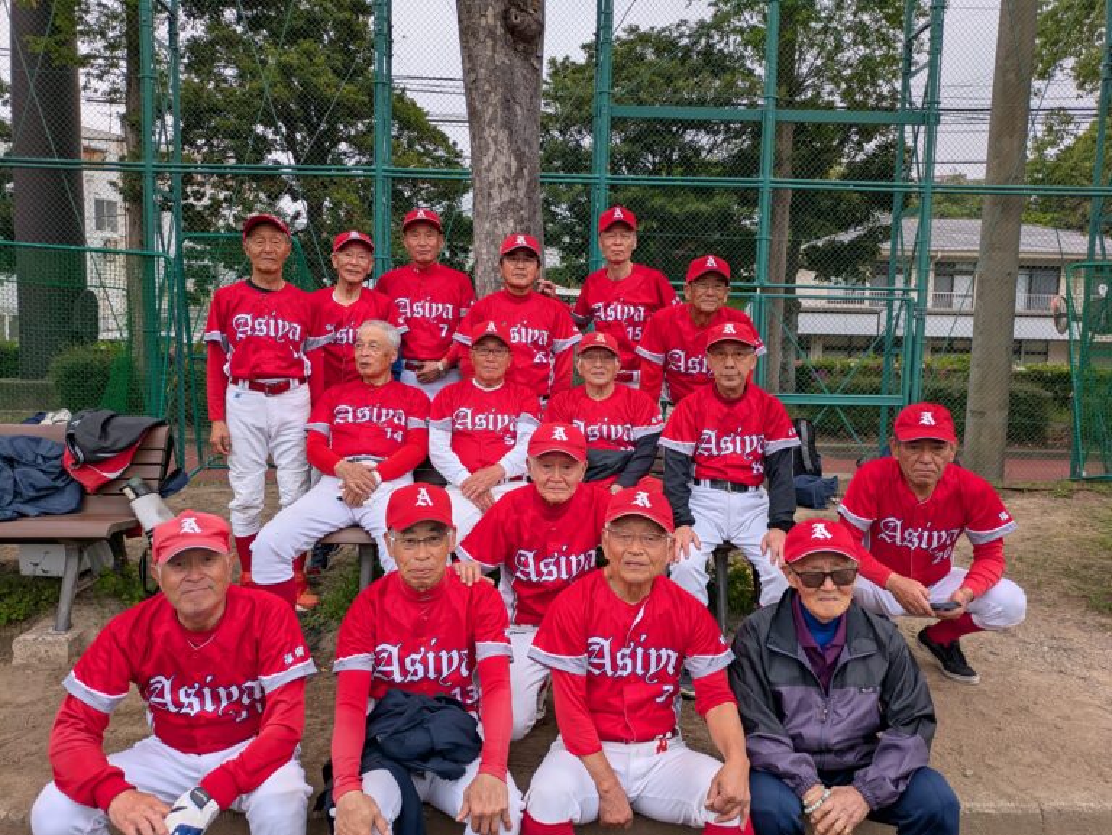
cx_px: 556
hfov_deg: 69.4
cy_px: 418
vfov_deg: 54.9
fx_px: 804
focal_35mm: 25
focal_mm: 5.43
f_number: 1.89
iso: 44
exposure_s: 1/658
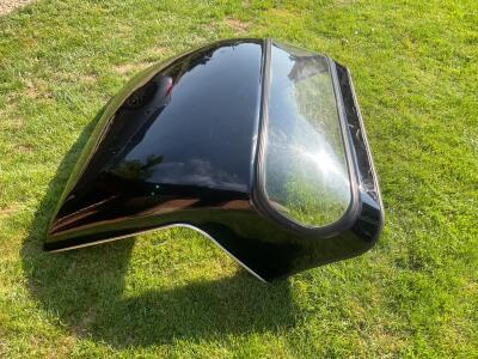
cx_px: 239
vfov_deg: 48.2
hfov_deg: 61.7
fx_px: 400
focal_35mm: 29
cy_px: 180
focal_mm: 3
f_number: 1.8
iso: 16
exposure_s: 1/422
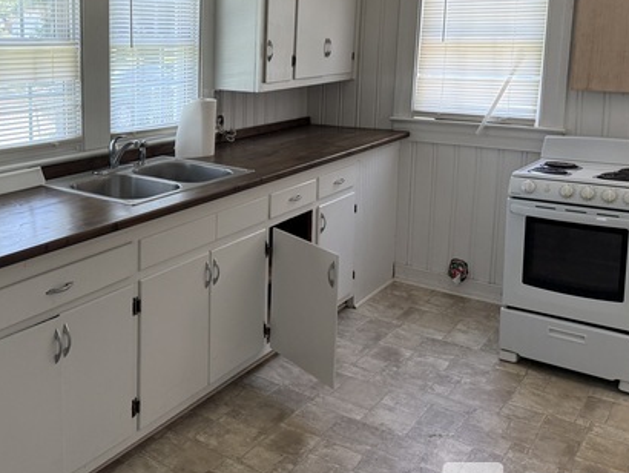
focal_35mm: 39
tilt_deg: -8.3
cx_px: 179
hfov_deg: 46.6
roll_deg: -0.1
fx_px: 709
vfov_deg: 36.3
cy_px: 140
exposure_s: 1/178
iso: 200
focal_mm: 6.76
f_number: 1.78
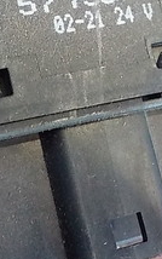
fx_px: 670
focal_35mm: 95
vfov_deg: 21.4
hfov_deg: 13.8
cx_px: 56
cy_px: 24
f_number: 3.3
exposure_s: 1/50
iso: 800
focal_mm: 4.1
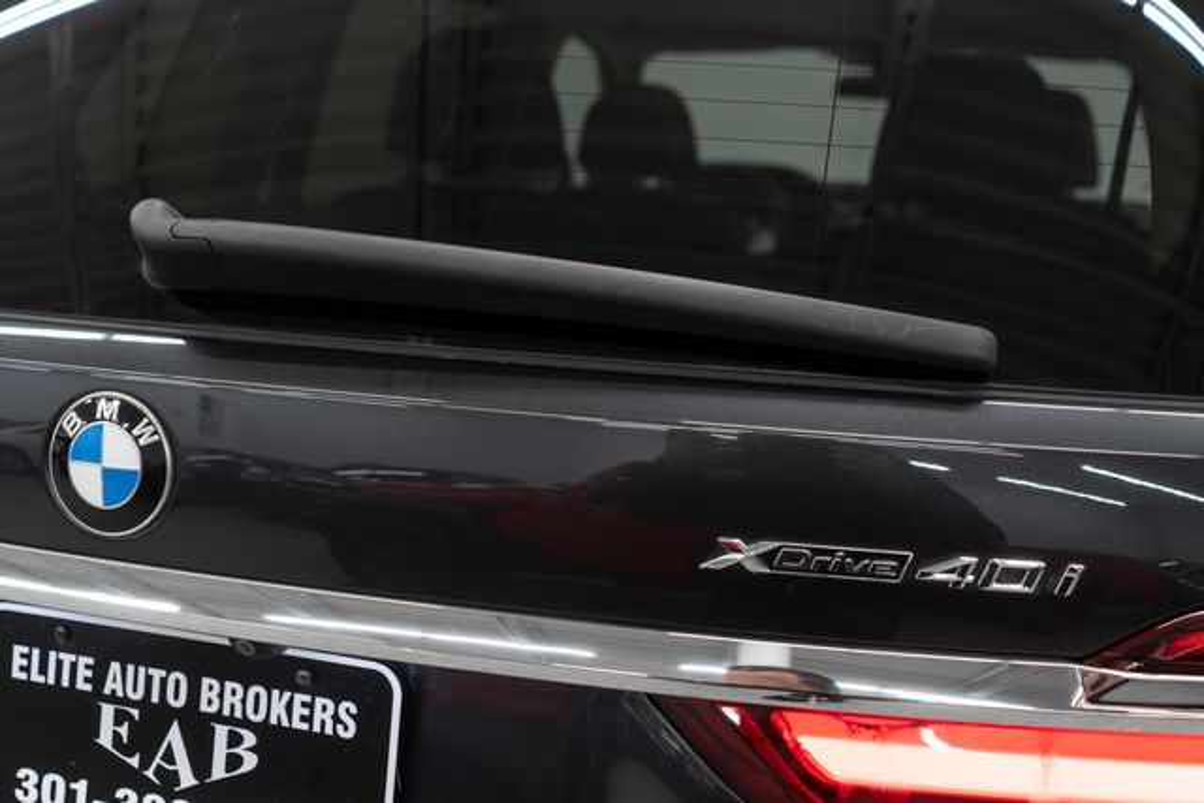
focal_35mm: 42
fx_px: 1405
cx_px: 602
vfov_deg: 31.9
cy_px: 402
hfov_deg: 46.4
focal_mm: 28
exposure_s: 1/40
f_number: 3.2
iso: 200
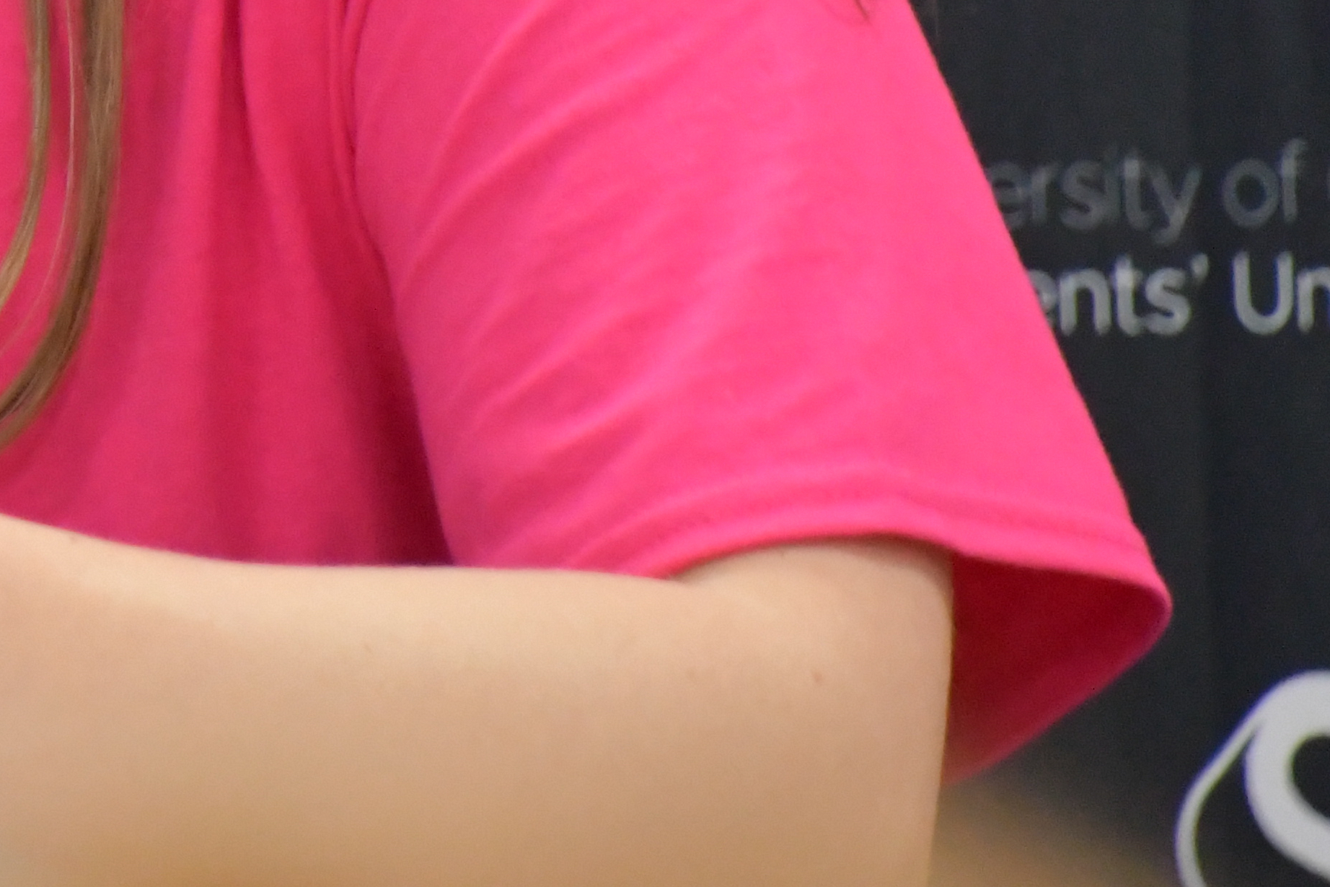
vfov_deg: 1.3
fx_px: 40152
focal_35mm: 1087
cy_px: -382
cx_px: -290
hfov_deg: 1.9
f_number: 6.3
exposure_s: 1/125
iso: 5000
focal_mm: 240
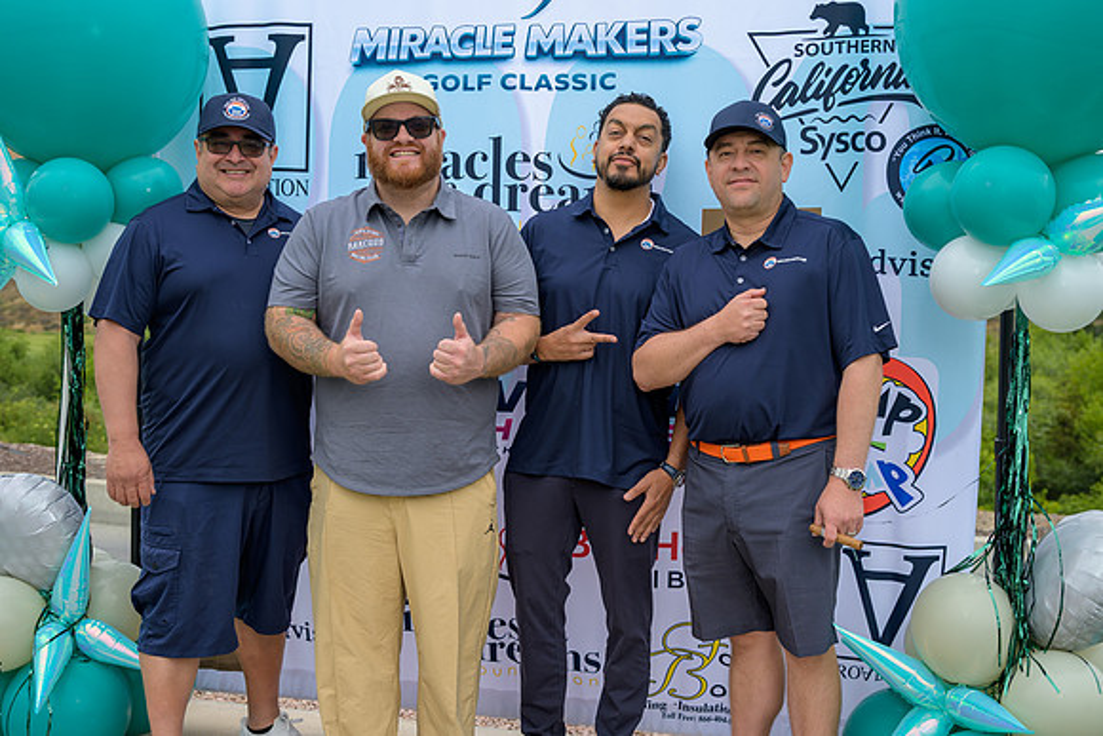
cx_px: 552
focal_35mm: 42
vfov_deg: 31.9
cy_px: 368
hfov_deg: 46.4
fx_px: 1287
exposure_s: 1/200
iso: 125
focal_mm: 42
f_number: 4
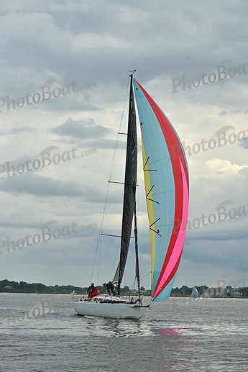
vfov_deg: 20.2
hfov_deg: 13.6
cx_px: 134
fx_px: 1043
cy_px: 189
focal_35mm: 101
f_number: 10
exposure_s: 1/800
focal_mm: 90
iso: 250
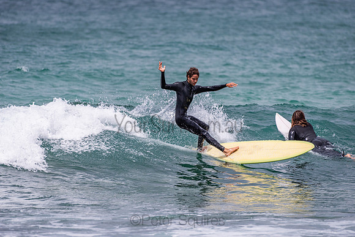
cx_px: 178
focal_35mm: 500
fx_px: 4931
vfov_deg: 2.8
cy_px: 118
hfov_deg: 4.1
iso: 220
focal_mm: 500
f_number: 5.6
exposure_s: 1/1600
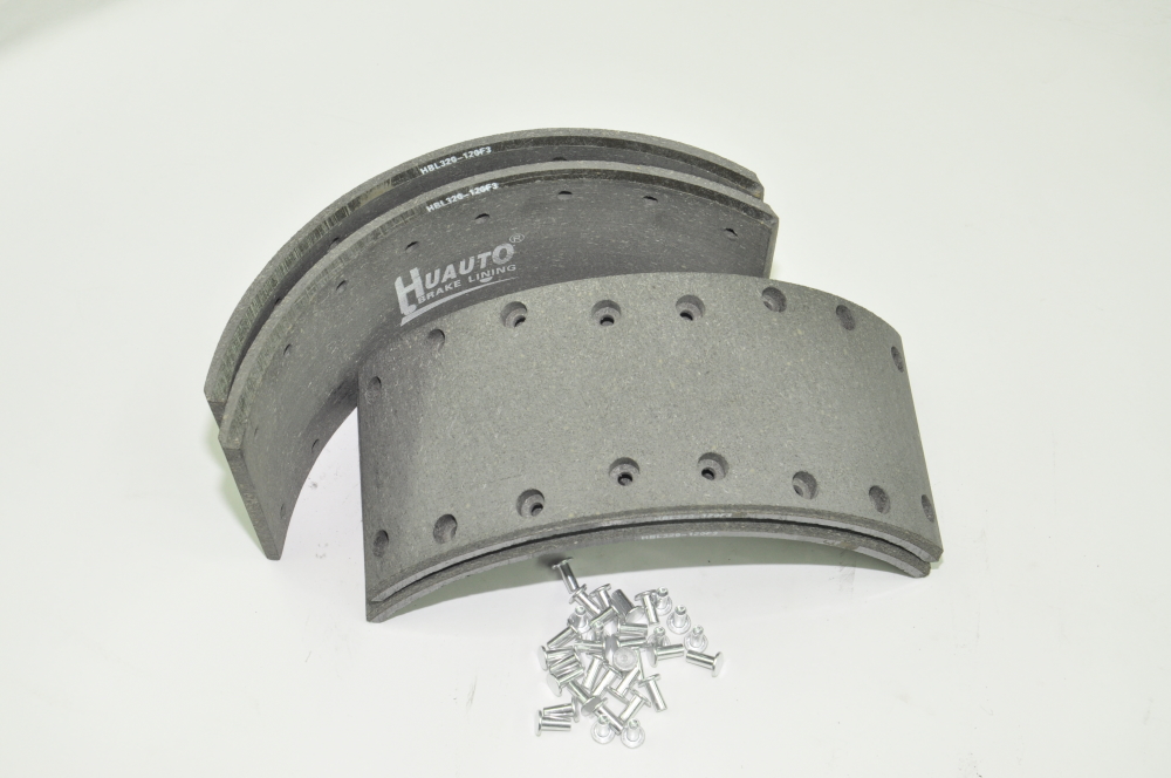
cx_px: 586
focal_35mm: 57
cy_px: 389
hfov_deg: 35.1
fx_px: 1852
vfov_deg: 23.7
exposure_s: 1/60
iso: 400
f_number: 11
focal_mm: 38
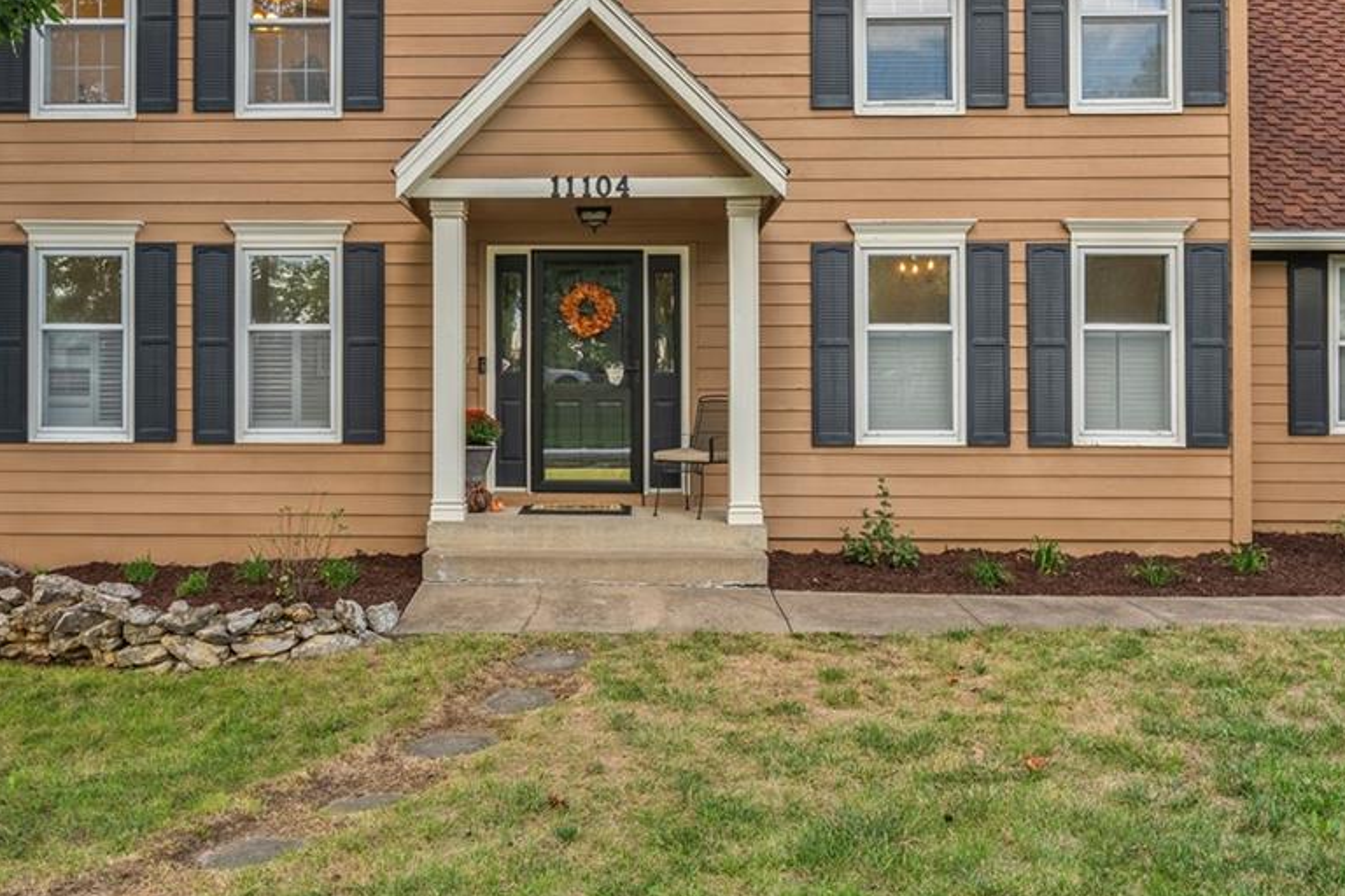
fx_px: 1195
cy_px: 361
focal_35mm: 32
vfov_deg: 40.9
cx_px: 583
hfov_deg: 58.5
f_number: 7.1
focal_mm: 24
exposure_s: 1/10
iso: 320
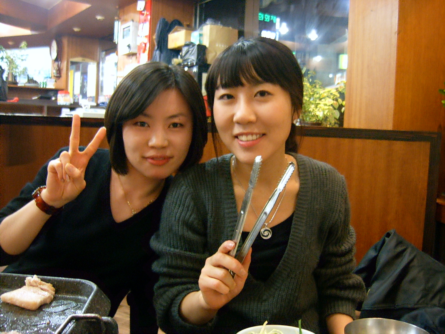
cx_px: 222
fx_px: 450
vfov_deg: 40.7
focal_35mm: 35
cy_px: 167
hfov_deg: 52.6
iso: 100
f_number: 2.8
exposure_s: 1/2
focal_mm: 5.8
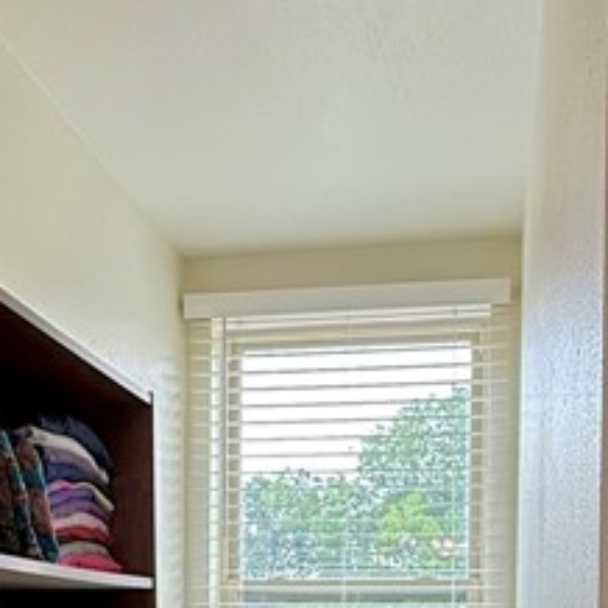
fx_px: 1153
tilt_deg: -2.6
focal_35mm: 58
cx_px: 273
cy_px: 703
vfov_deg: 26.7
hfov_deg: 29.5
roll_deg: -0.1
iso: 80
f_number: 2.2
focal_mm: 2.22
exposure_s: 1/120
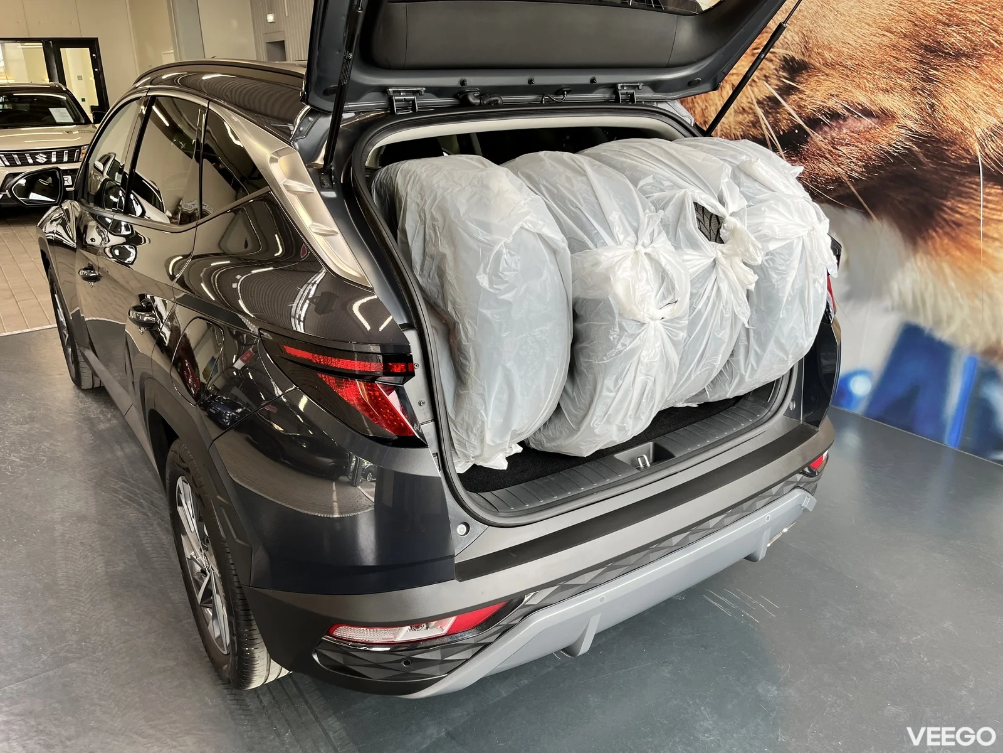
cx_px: 502
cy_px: 376
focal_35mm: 26
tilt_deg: -21.6
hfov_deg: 67.3
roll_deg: +1.1
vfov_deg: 53.1
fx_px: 753
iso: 32
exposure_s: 1/122
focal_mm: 5.1
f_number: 1.6
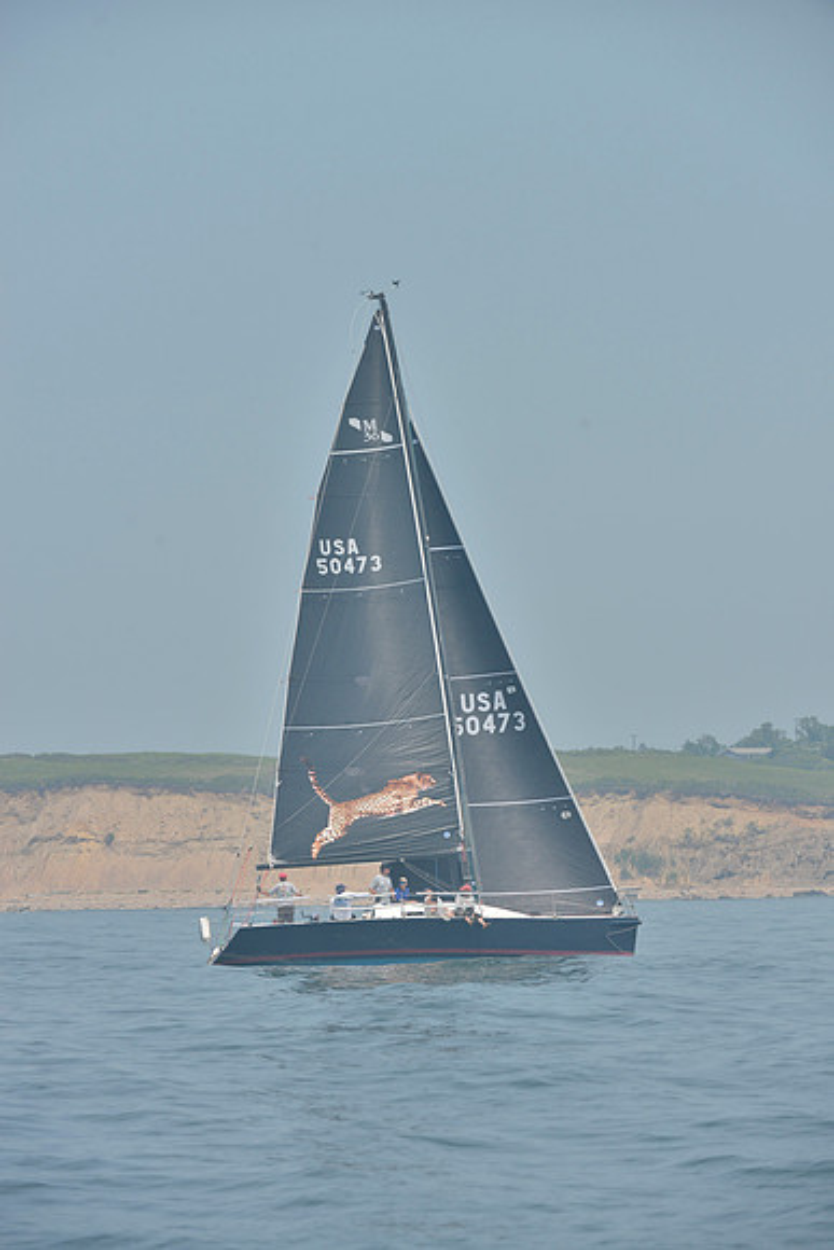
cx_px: 417
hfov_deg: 6.2
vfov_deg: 9.4
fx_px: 7640
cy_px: 625
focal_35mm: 220
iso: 280
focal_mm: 220
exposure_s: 1/1000
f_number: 8
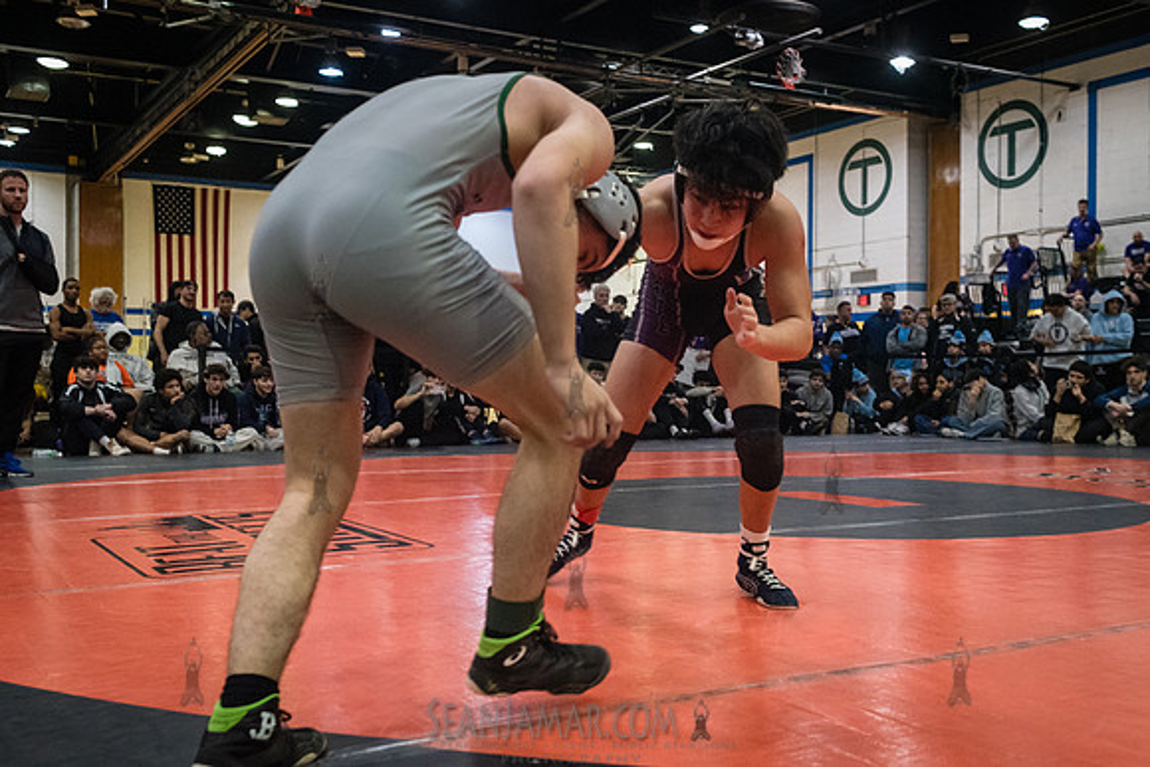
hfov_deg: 51.3
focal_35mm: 37
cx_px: 598
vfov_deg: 35.6
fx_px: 1197
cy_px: 385
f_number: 4
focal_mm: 35
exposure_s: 1/400
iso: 8000
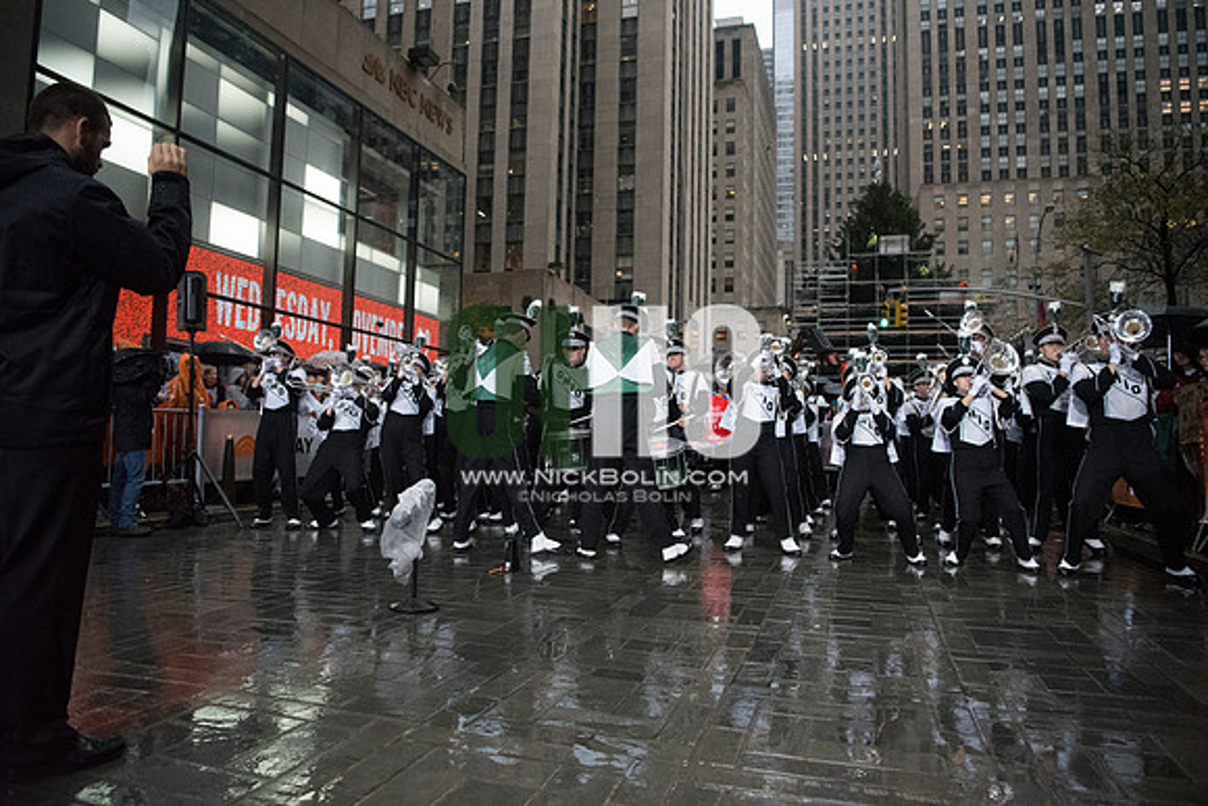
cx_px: 604
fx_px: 805
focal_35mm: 24
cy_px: 403
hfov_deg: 73.7
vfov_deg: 53.2
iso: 10000
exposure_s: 1/4000
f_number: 2.8
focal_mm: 24
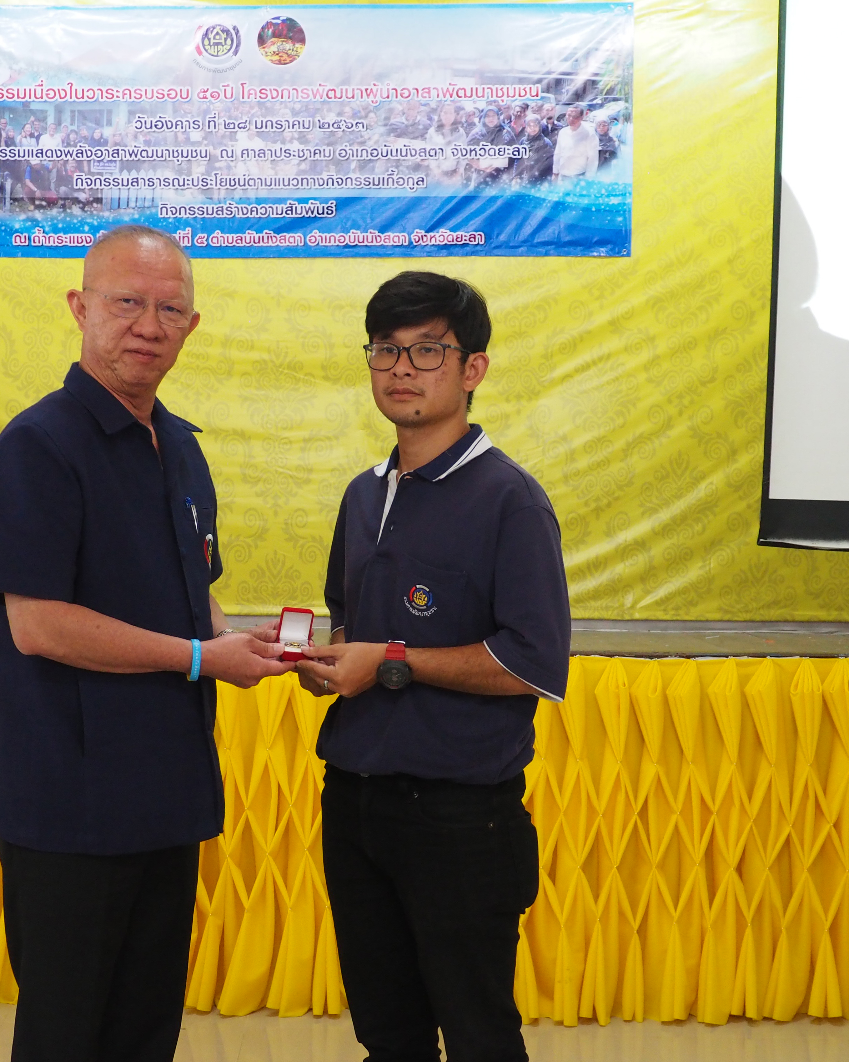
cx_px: 259
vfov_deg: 35.4
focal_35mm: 53
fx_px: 1665
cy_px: 538
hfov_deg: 28.4
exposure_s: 1/40
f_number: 4.6
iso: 1600
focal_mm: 20
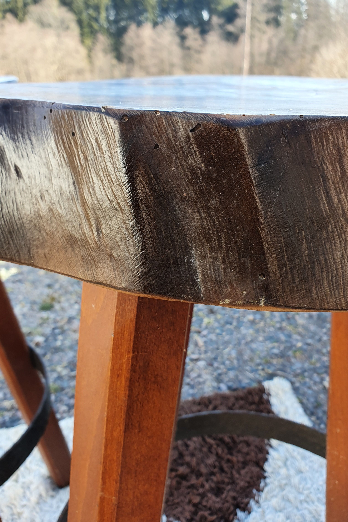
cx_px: 174
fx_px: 421
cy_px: 256
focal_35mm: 29
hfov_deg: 45.0
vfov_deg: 63.7
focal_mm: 4.32
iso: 50
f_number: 2.4
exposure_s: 1/131
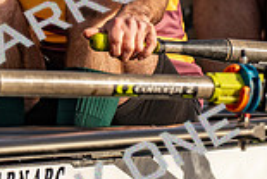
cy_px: -82
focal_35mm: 2240
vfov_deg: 0.6
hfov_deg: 0.9
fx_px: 16645
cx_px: 174
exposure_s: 1/2500
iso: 220
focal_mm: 600
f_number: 4
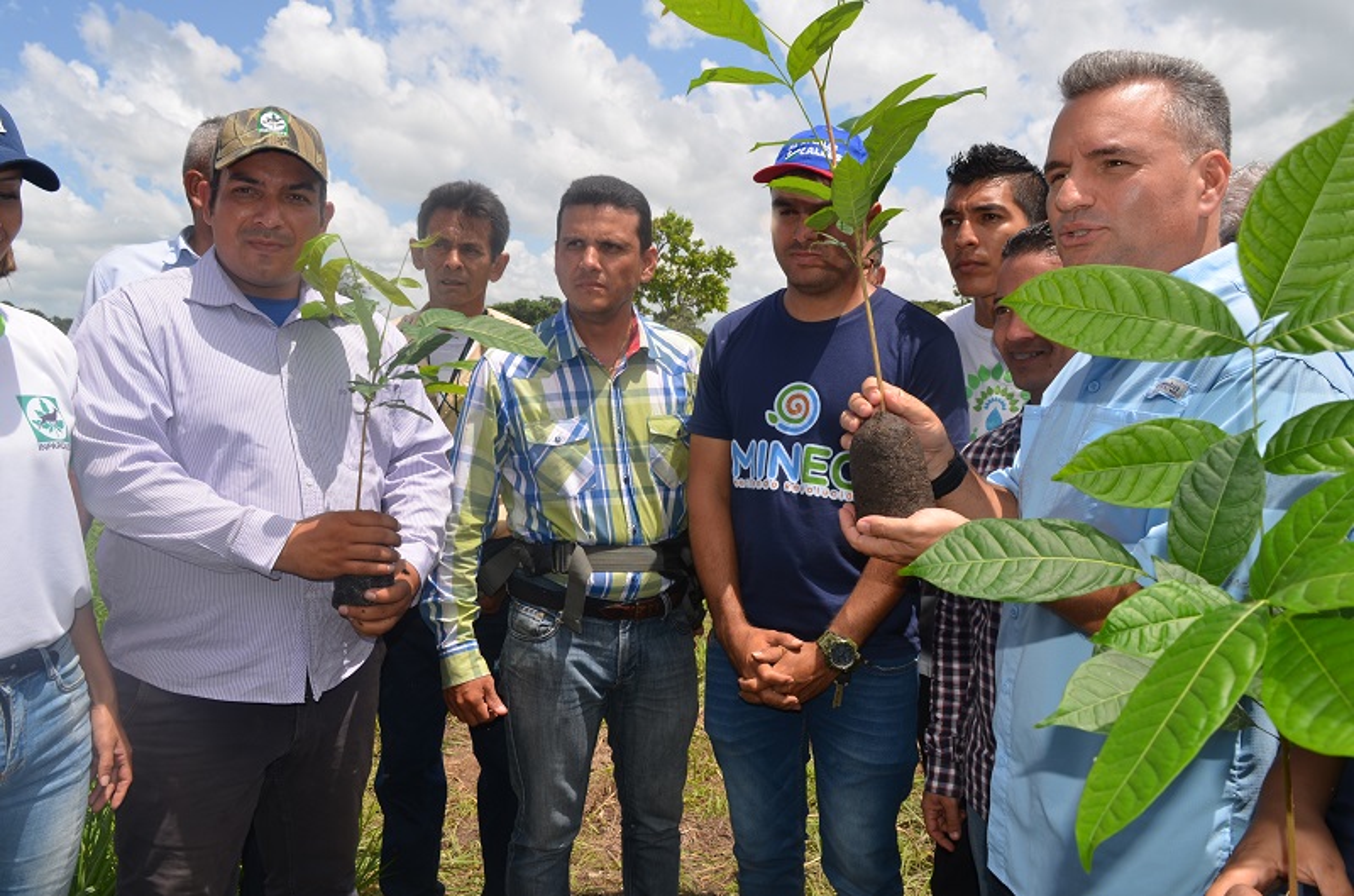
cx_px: 677
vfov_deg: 47.7
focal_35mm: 27
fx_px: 1013
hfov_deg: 67.5
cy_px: 448
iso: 100
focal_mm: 18
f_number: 9
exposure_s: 1/250
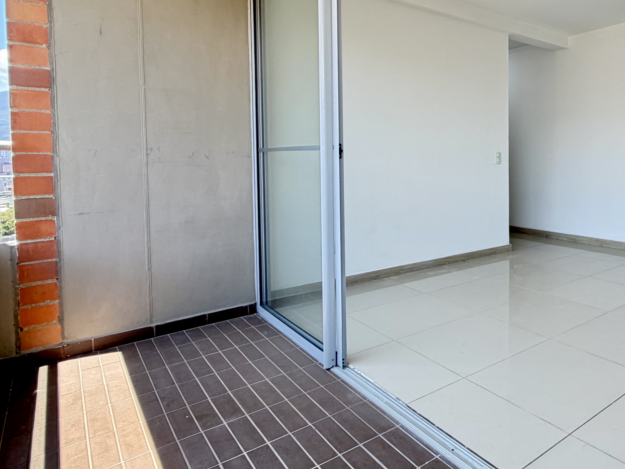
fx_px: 451
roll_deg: +0.7
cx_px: 525
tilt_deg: -2.6
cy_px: 174
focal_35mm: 25
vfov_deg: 54.2
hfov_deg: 61.8
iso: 80
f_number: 2.2
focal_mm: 2.22
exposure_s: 1/121
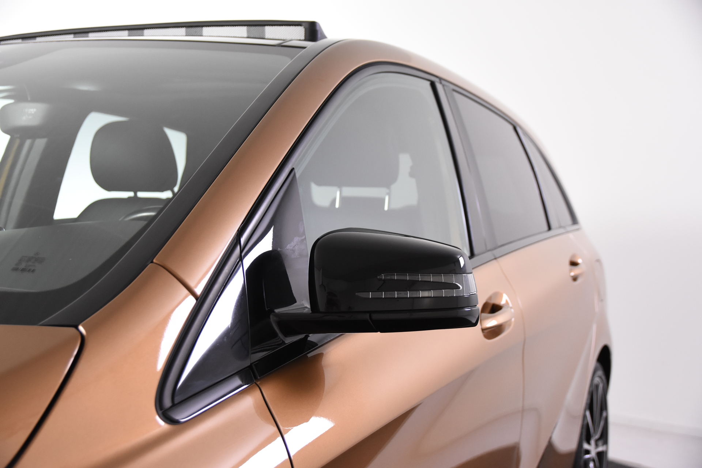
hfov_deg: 42.3
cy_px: 234
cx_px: 351
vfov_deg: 28.9
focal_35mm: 46
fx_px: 907
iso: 1600
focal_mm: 31
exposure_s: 1/100
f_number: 4
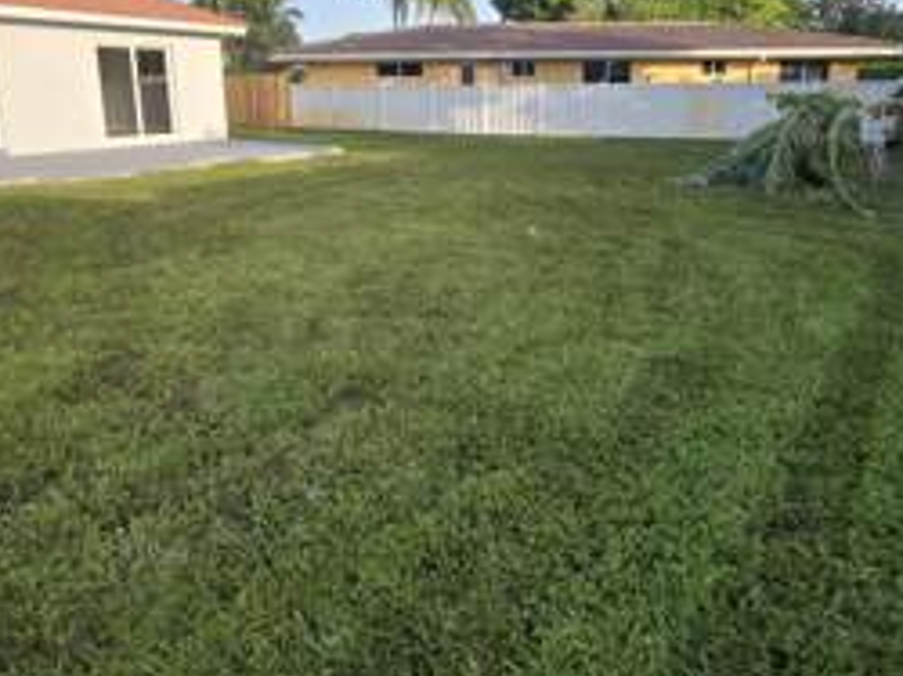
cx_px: 477
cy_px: 248
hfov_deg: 69.4
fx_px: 652
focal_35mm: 25
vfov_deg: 54.1
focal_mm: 2.2
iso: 125
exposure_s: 1/2000
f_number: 1.9
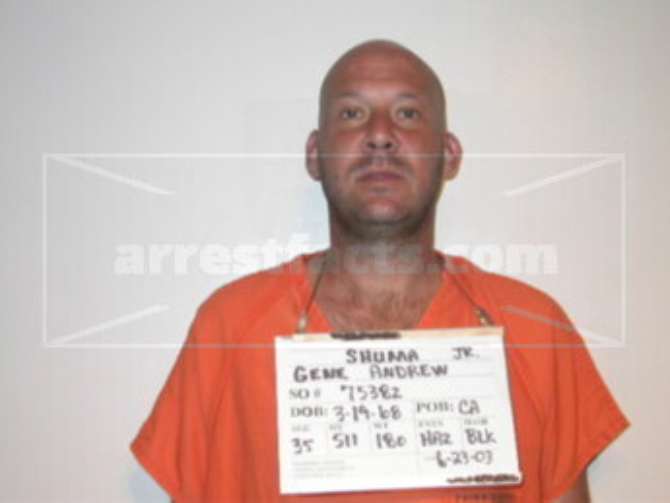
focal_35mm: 61
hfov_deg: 31.7
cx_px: 335
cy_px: 252
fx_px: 1181
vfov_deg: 24.0
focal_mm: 12.7
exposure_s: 1/60.3
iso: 100
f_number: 3.1
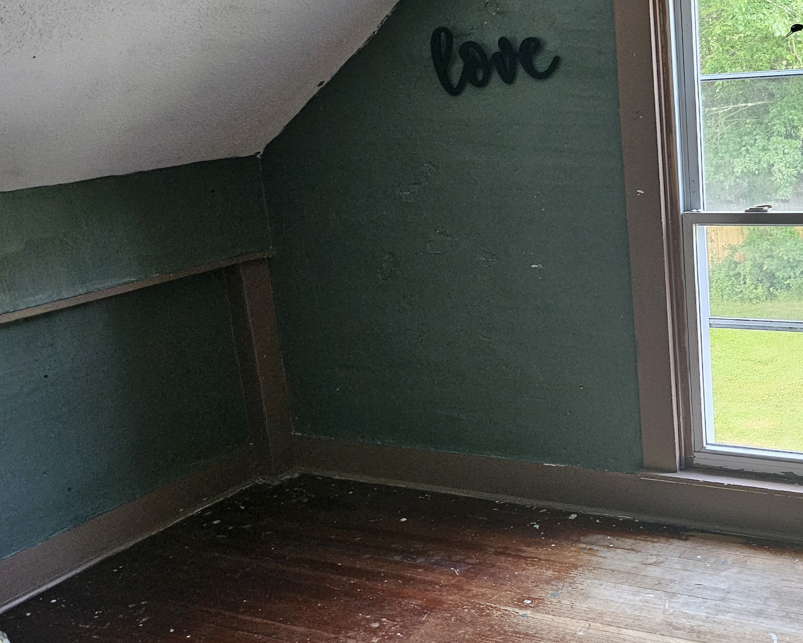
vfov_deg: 36.5
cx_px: 627
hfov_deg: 43.0
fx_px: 974
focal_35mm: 41
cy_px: 316
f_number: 1.8
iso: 640
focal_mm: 5
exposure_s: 1/120
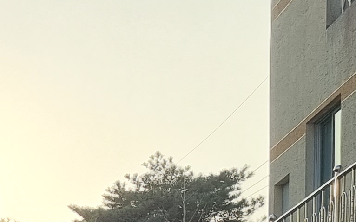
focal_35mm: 145
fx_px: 1407
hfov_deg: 12.1
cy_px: 578
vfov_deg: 8.2
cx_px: -439
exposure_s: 1/786
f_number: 1.8
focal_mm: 5.4
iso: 50
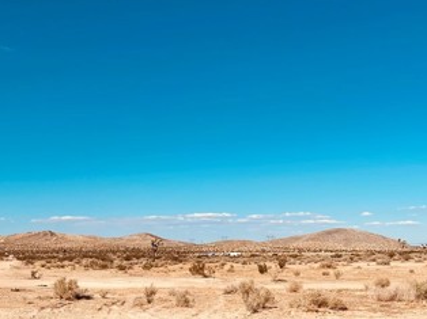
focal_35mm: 51
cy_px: 233
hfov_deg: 37.5
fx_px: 629
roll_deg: +0.3
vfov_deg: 28.2
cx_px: 238
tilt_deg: -1.0
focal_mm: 5.1
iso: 32
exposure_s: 1/8547
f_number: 1.6
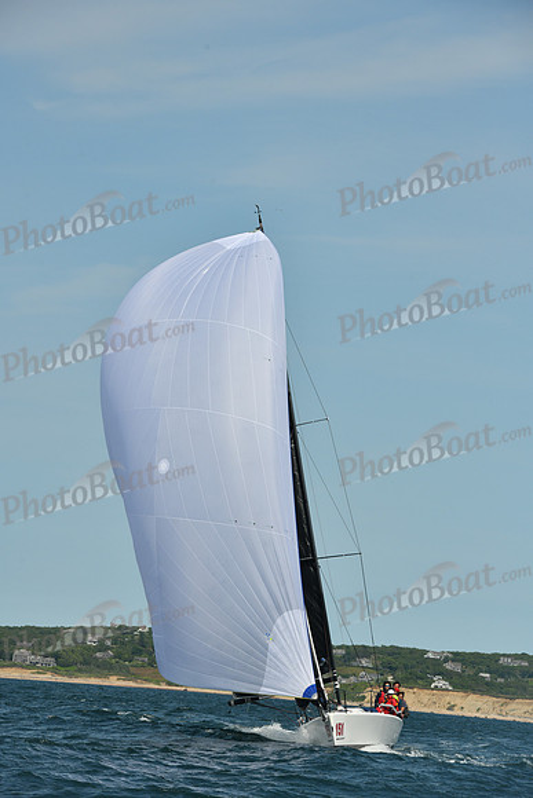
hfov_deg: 7.9
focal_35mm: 175
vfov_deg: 11.7
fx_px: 3884
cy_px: 399
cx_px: 266
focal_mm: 175
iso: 320
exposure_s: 1/1250
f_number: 10
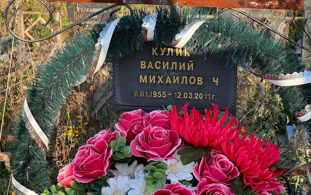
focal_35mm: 86
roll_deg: +0.5
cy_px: 91
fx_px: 729
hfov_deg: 24.1
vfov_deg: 15.2
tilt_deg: -12.4
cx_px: 163
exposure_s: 1/132
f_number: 2.8
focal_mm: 9
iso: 32
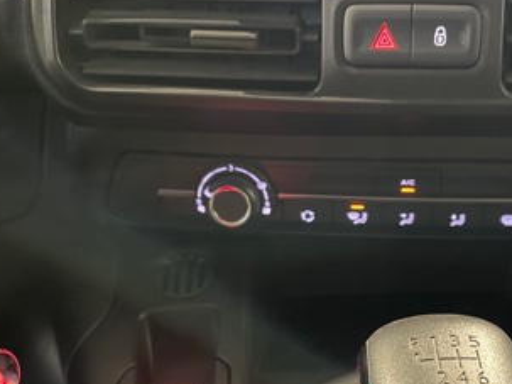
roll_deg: -0.4
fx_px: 813
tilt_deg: -26.9
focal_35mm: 55
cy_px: 261
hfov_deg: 34.5
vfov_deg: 26.4
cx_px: 353
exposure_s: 1/8
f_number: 1.6
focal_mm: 4.2
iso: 500
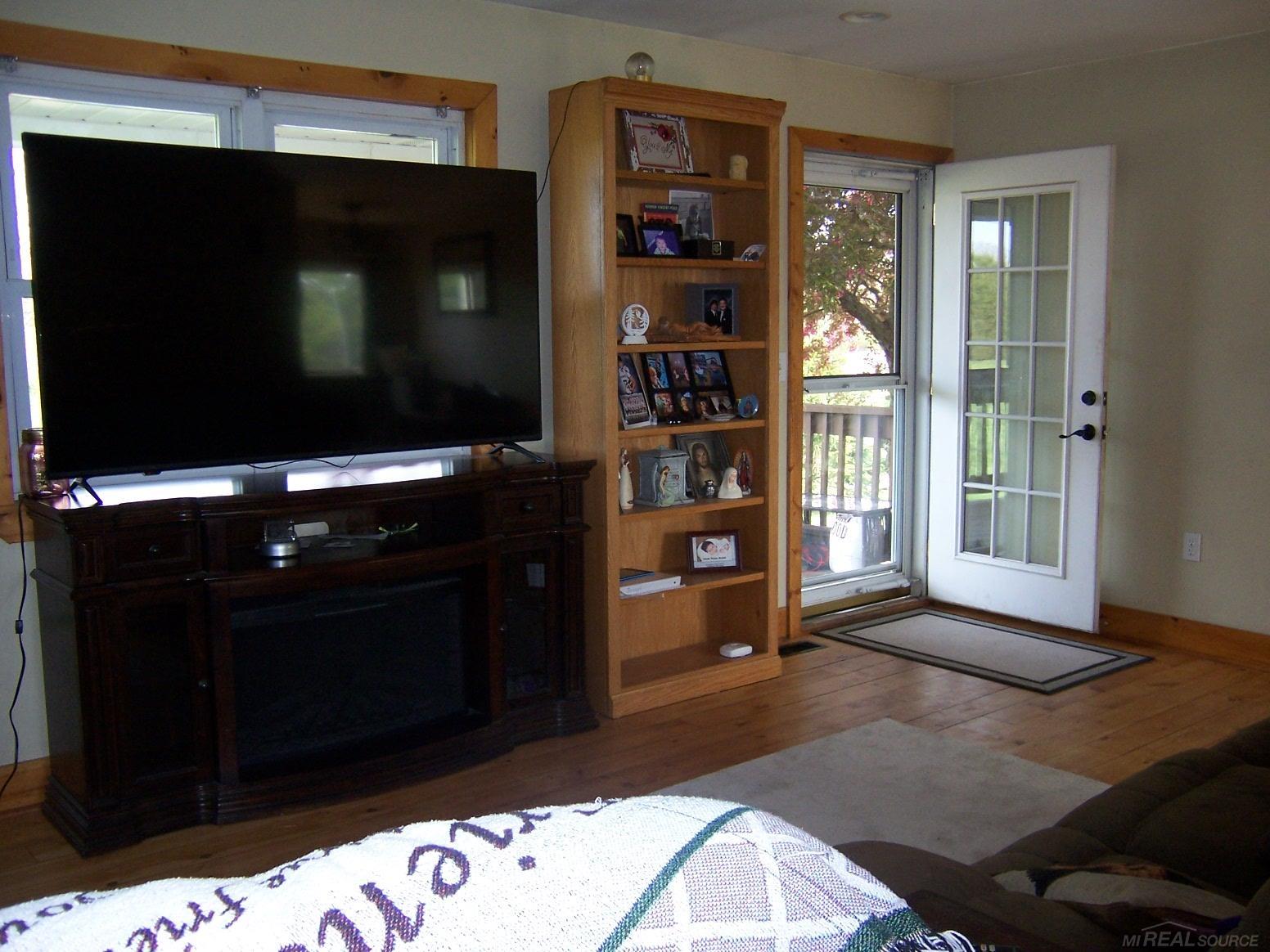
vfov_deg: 42.9
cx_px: 635
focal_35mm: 33
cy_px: 476
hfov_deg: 55.4
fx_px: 1211
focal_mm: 5.5
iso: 140
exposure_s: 1/60
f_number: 2.8
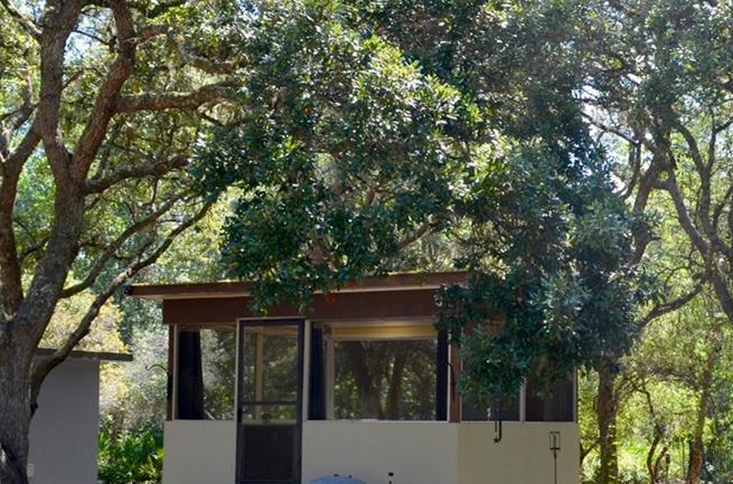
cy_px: 261
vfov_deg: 20.5
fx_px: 1340
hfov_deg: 30.5
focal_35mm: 66
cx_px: 458
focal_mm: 18
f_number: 6.3
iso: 200
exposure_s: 1/160
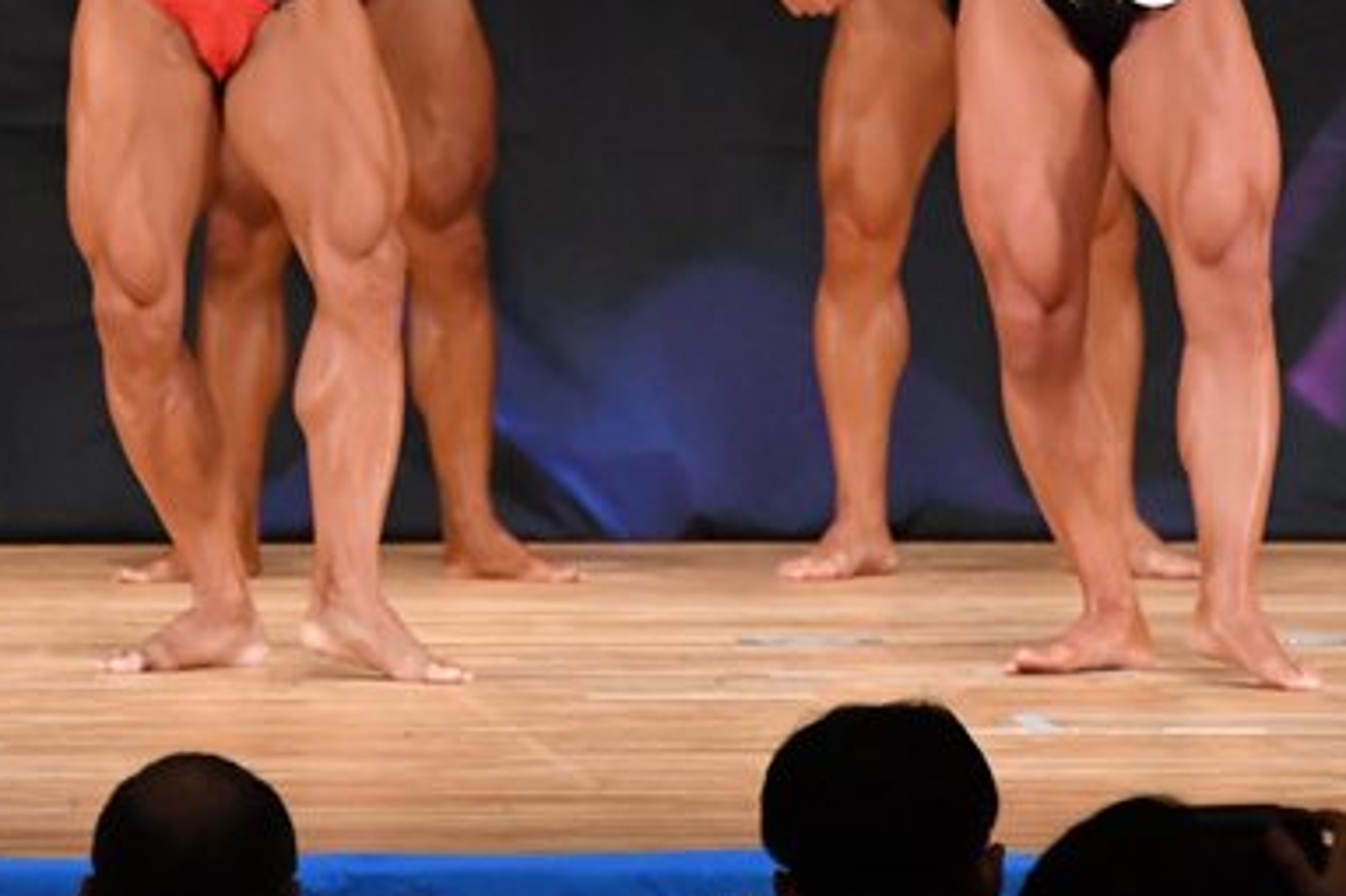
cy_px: 0
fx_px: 20405
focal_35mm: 546
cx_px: 304
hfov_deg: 3.8
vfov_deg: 2.5
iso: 5600
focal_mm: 180
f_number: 5.6
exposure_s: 1/400
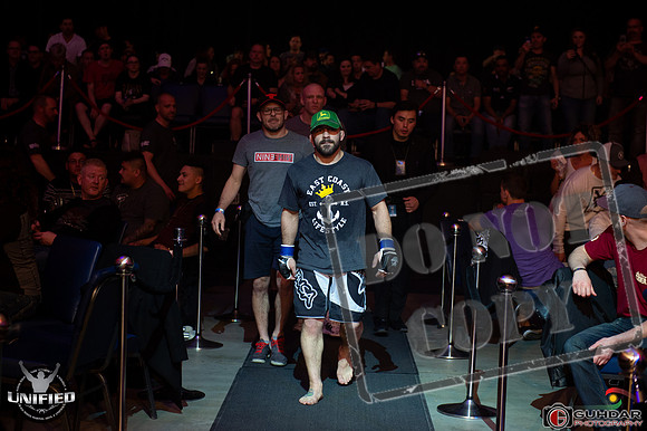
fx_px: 1336
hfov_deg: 27.2
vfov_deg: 18.3
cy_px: 216
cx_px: 324
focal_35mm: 74
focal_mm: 70
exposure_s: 1/125
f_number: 4
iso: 1600
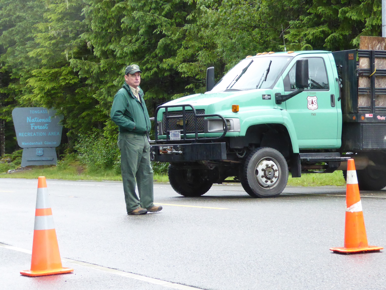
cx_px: 193
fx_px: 1093
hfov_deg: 20.0
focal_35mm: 98
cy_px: 145
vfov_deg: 15.1
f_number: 5
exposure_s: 1/400
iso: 800
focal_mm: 17.5
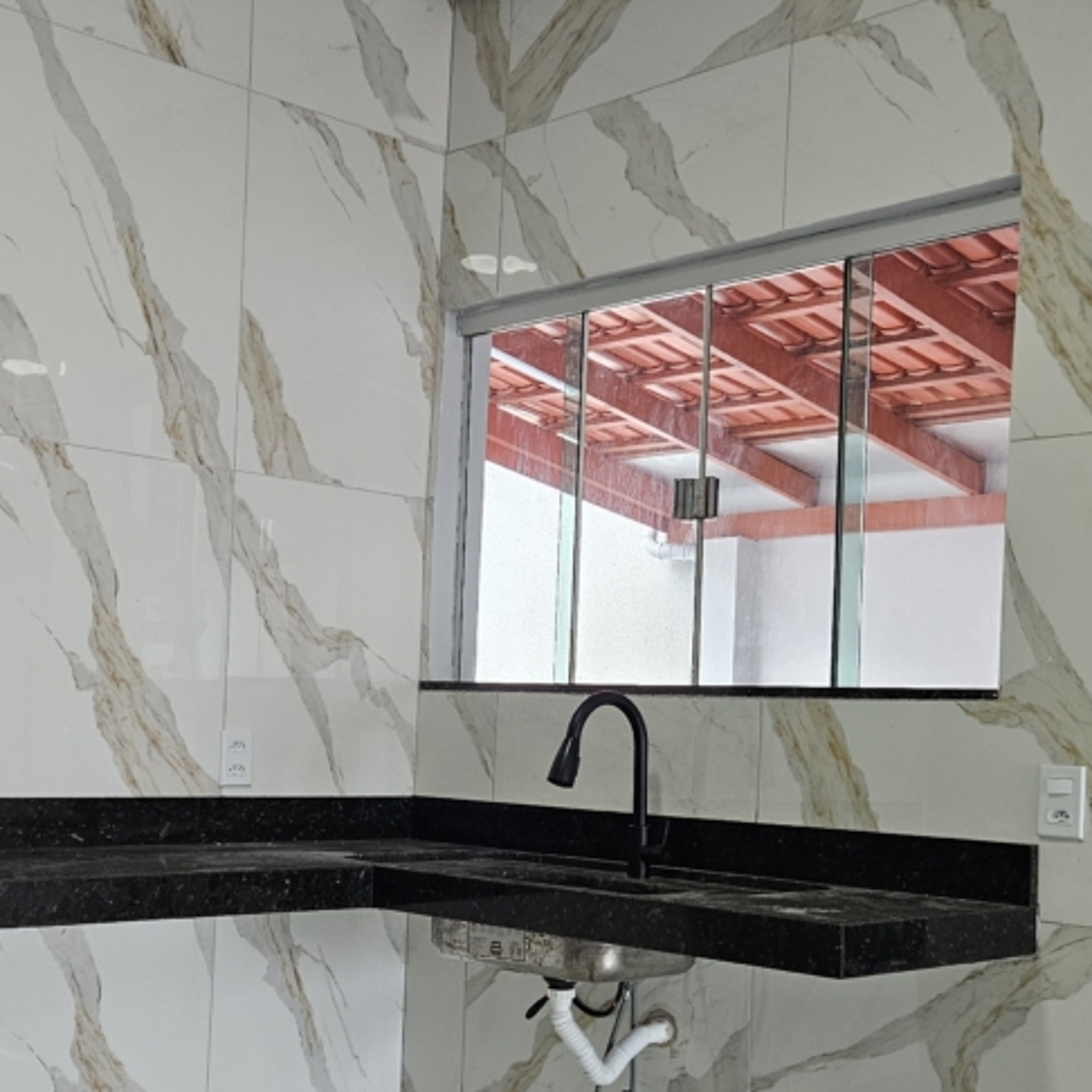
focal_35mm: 49
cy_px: 694
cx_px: 528
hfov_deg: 34.7
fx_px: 1749
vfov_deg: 34.5
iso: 200
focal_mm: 5.4
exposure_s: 1/207
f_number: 1.8
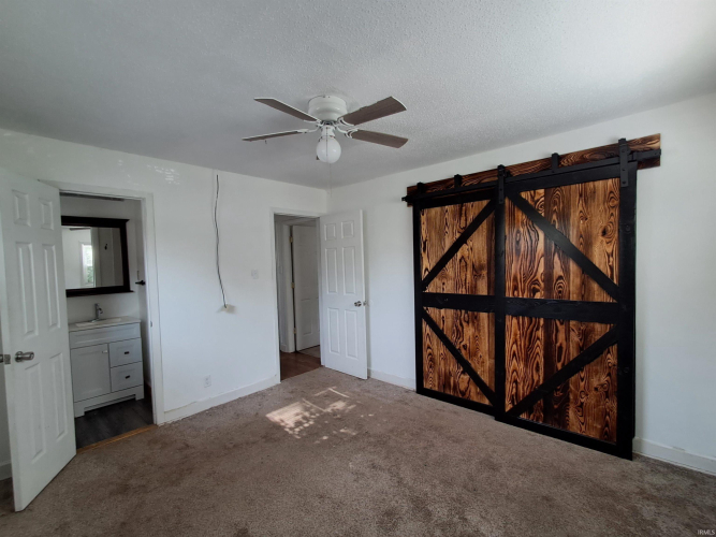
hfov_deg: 94.5
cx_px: 358
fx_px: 331
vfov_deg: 78.1
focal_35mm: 16
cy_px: 268
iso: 125
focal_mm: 1.64
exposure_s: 1/40
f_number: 2.2
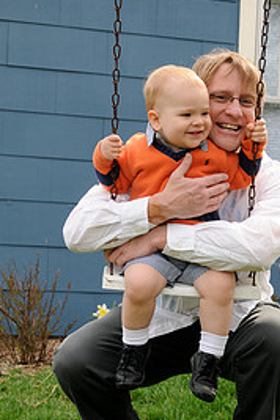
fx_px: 1120
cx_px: 168
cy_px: 219
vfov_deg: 21.2
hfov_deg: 14.2
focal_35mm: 96
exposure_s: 1/250
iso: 200
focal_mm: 38
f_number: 6.3
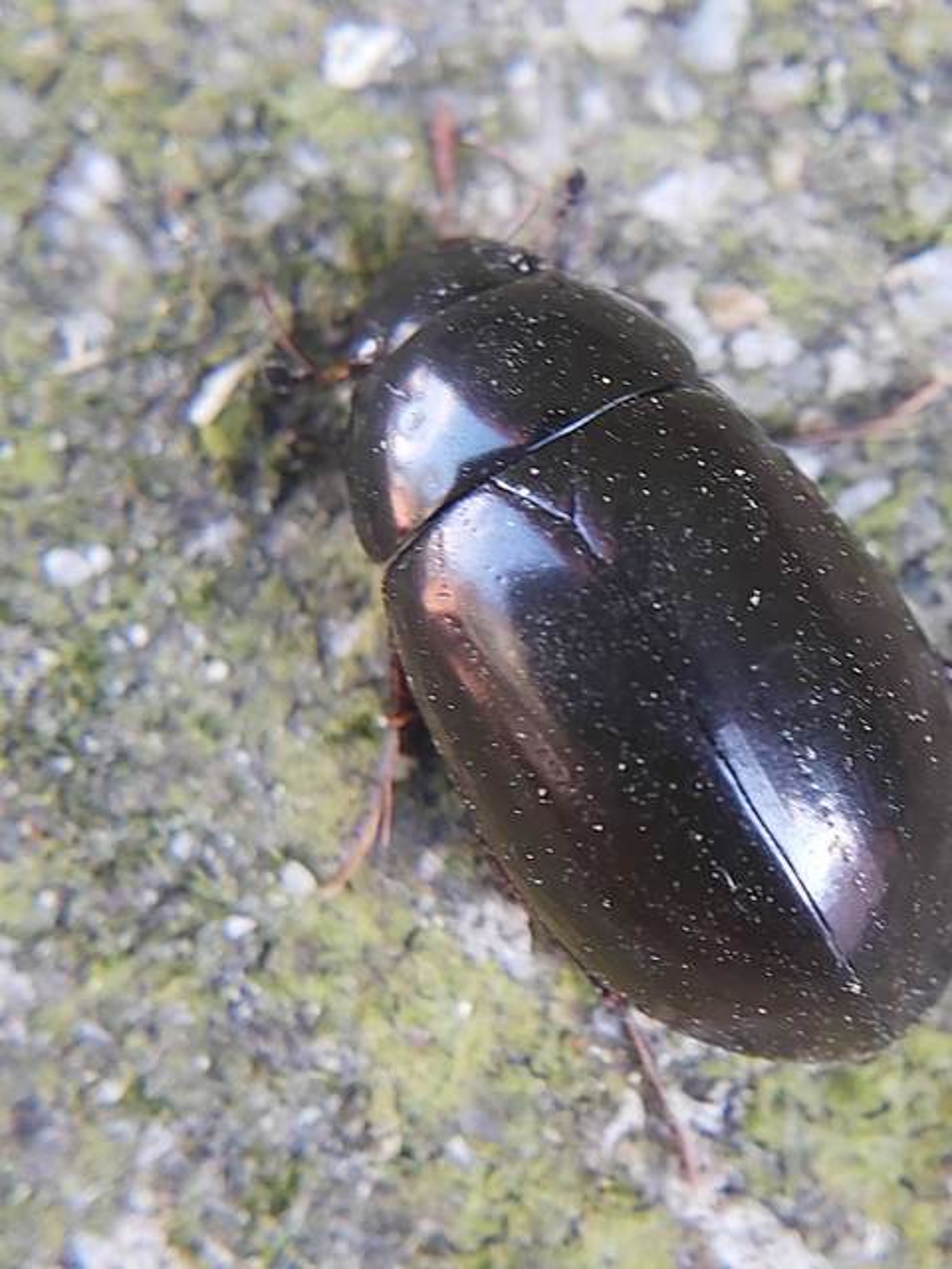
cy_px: 634
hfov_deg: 53.1
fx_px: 953
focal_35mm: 26
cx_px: 476
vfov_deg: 67.3
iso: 160
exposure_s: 1/50
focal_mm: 3.92
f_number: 1.7
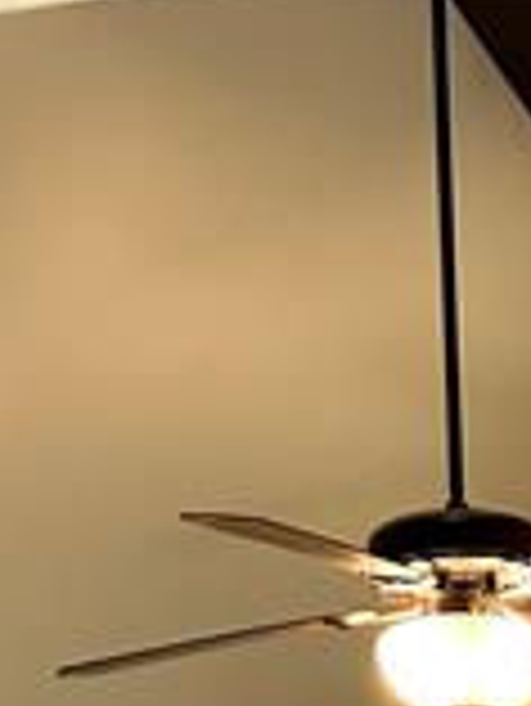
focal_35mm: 127
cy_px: 1704
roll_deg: +2.3
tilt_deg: -5.0
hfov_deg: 11.3
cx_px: 756
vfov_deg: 12.3
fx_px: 2594
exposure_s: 1/60
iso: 160
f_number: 1.5
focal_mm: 5.7
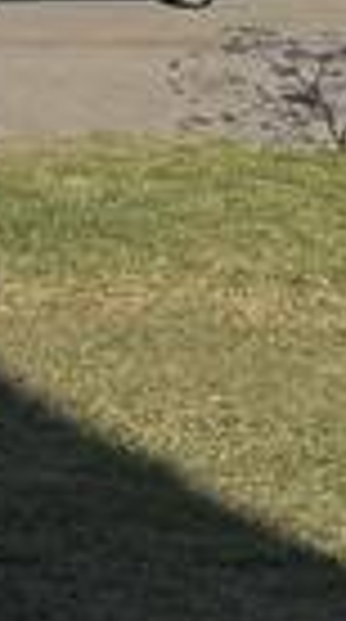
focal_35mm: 205
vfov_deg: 9.9
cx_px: 171
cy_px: -536
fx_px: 3364
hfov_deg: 5.9
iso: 80
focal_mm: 6.76
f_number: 1.78
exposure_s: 1/6410
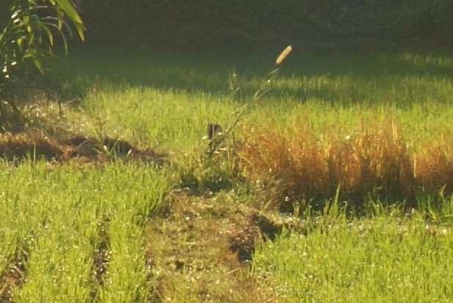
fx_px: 5882
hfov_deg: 4.3
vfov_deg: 2.9
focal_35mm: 467
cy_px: -162
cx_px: -487
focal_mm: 50
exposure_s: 1/125
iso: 100
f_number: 10
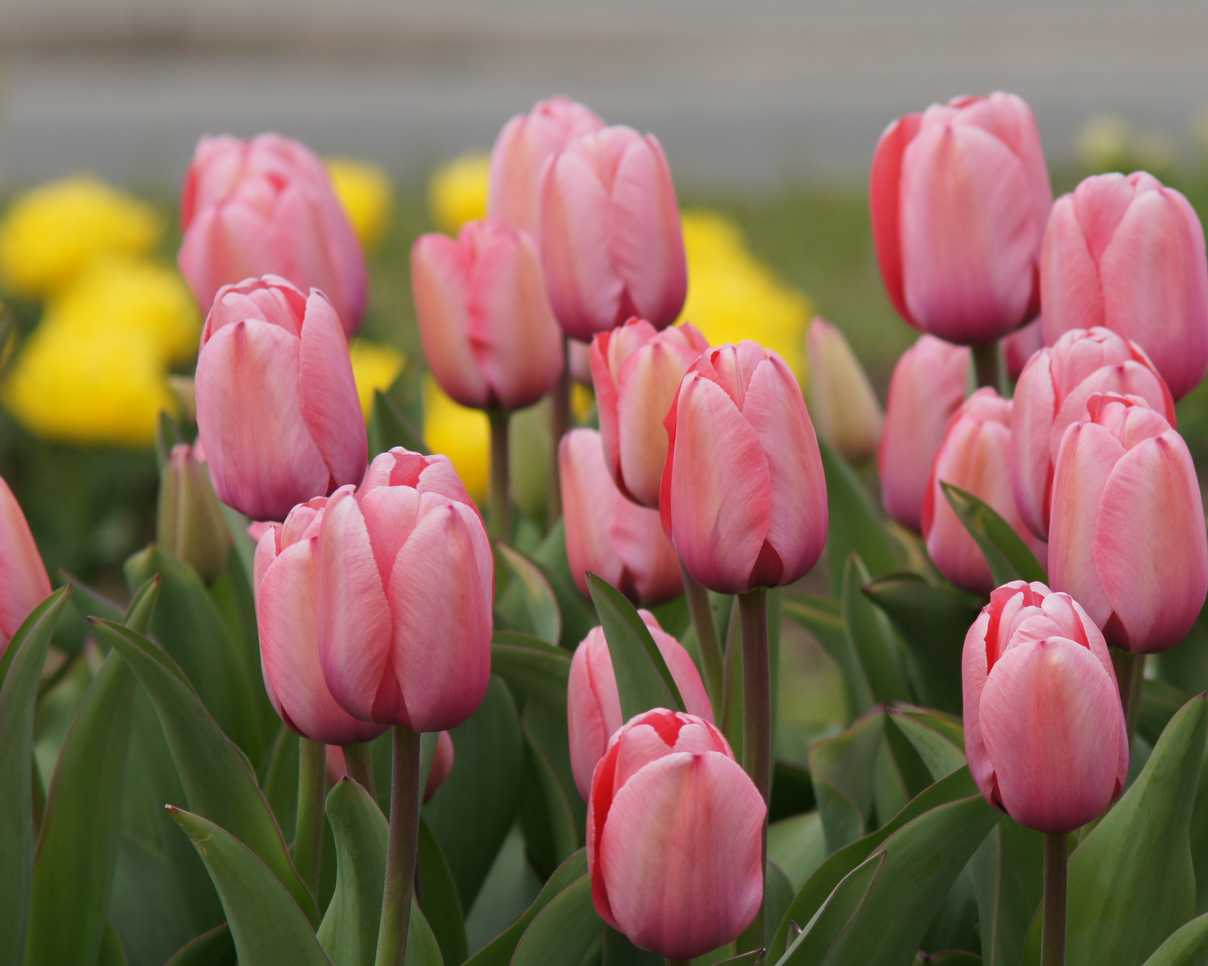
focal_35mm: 320
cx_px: 867
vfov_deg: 4.8
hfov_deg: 6.0
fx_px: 11440
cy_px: 563
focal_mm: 150
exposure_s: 1/320
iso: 200
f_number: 5.6
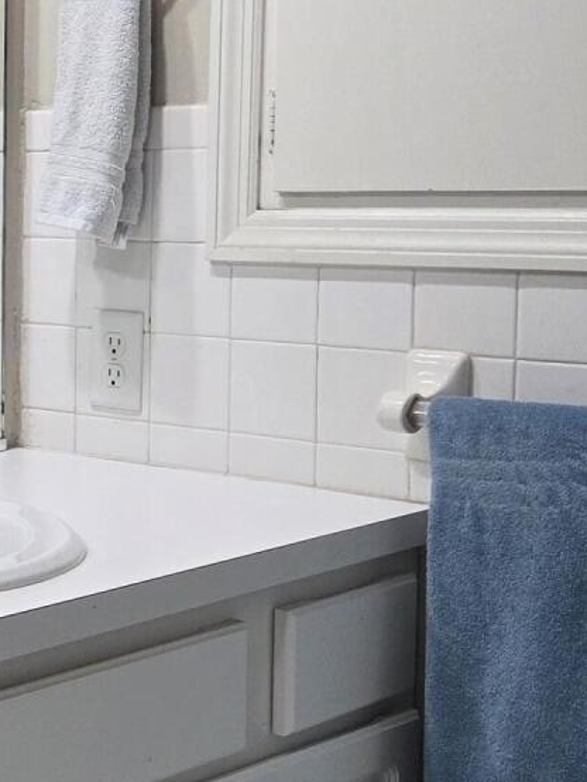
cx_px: -346
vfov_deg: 23.5
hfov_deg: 16.0
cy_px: 371
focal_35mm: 83
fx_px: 1875
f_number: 1.8
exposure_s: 1/120
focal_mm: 5.4
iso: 160
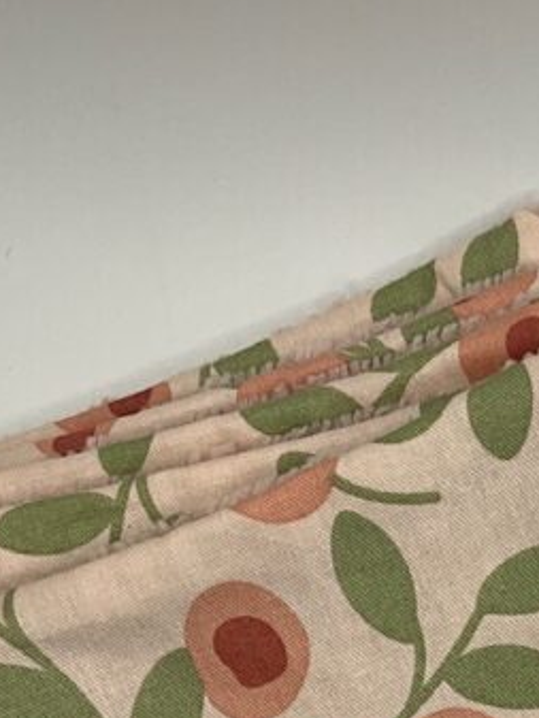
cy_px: 818
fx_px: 1826
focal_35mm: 88
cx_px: 588
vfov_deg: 21.0
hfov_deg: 16.3
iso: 16
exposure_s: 1/138
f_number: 1.8
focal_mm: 3
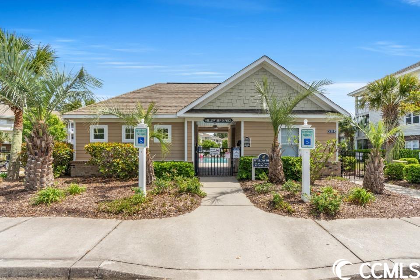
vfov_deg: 73.7
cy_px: 140
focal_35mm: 16
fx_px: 187
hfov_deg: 96.7
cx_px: 210
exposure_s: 1/1250
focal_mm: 16
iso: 320
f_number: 8
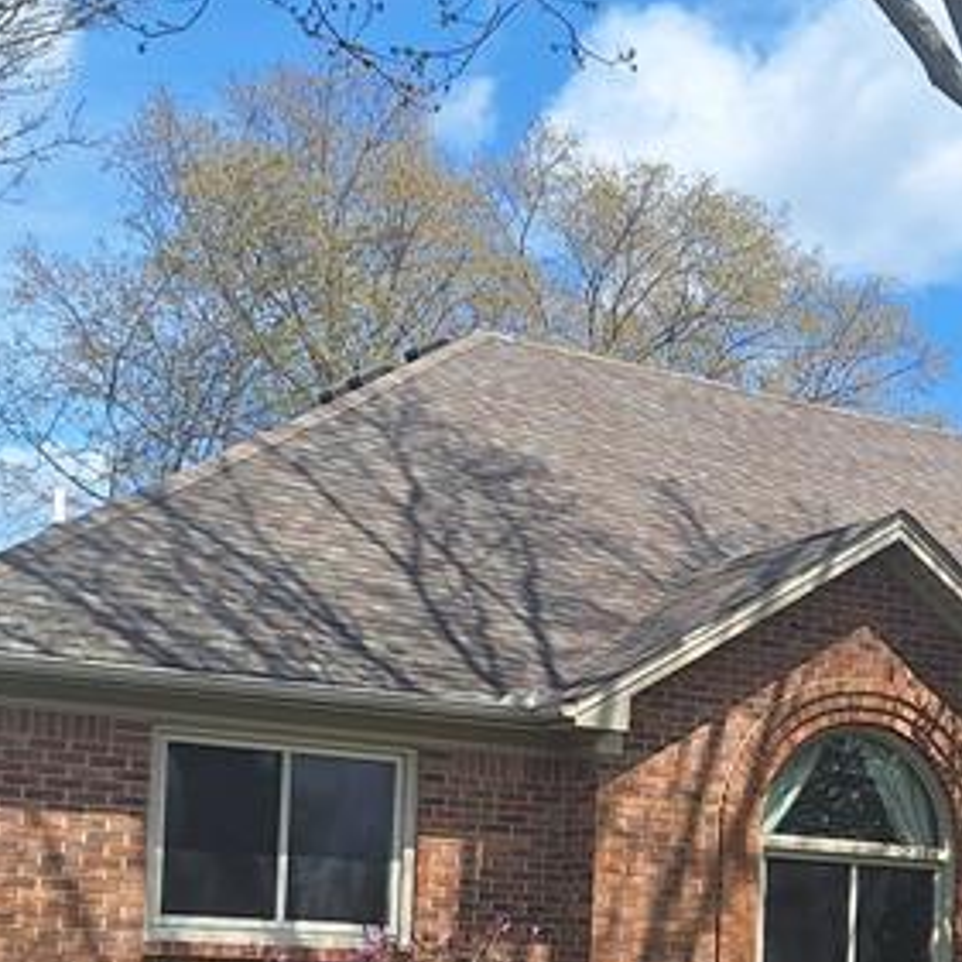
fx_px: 2327
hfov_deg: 22.2
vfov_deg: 22.5
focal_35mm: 74
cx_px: 1020
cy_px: 962
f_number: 1.8
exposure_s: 1/2809
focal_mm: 5.54
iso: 40
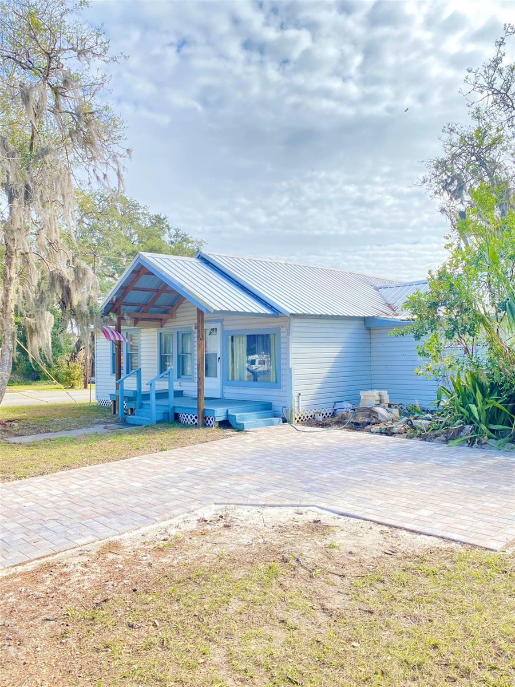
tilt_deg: +2.3
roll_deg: -0.4
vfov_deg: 67.3
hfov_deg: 53.1
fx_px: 516
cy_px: 344
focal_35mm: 26
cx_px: 258
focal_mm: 4.25
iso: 32
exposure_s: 1/1025
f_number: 1.8
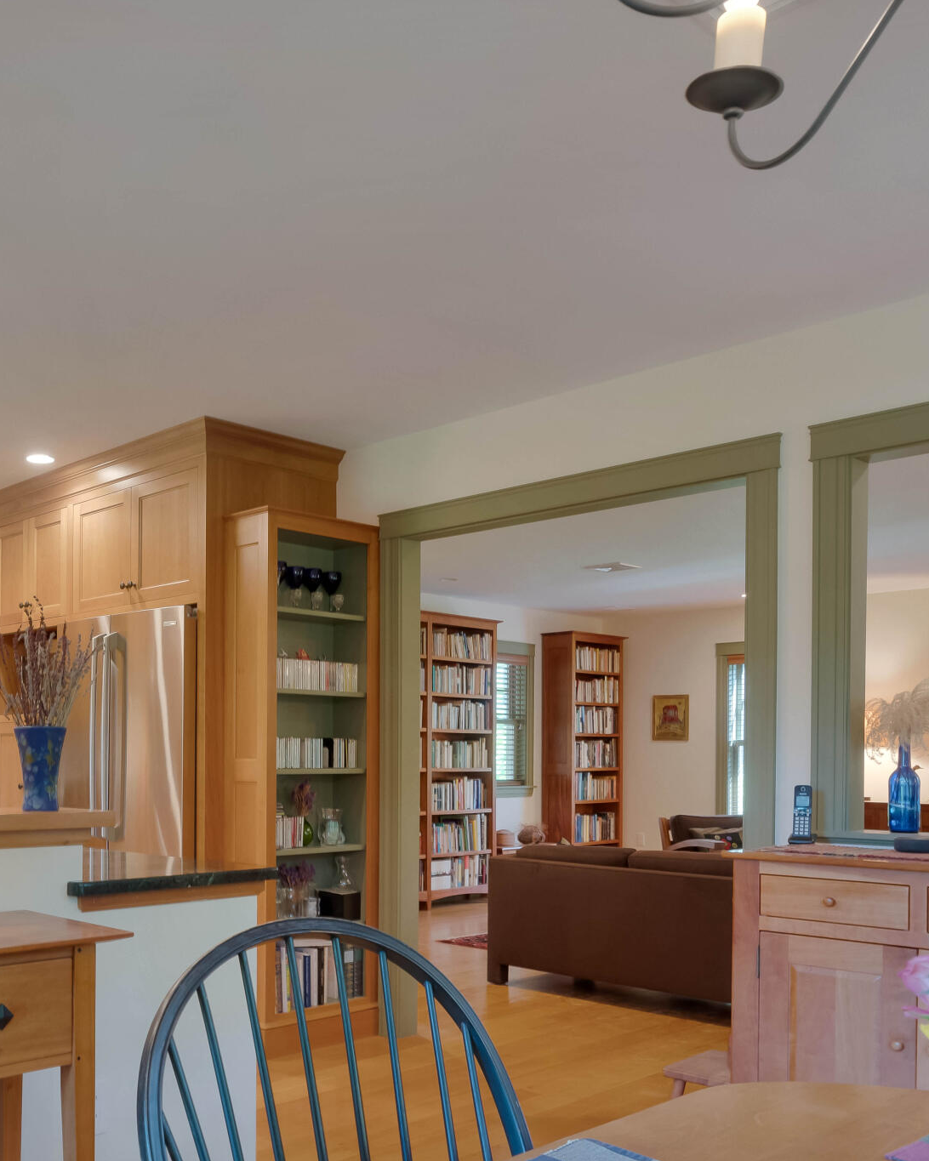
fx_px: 1134
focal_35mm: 33
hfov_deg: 42.5
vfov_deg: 53.3
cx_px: 183
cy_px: 761
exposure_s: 1/60
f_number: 8
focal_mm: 16
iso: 800
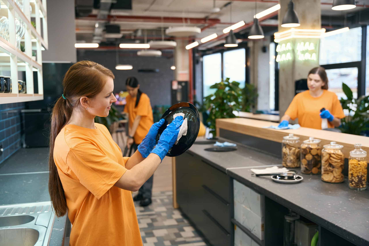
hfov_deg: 50.7
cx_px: 184
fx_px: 389
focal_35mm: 38
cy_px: 123
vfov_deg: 35.1
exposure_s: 1/200
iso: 640
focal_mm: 38
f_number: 2.8
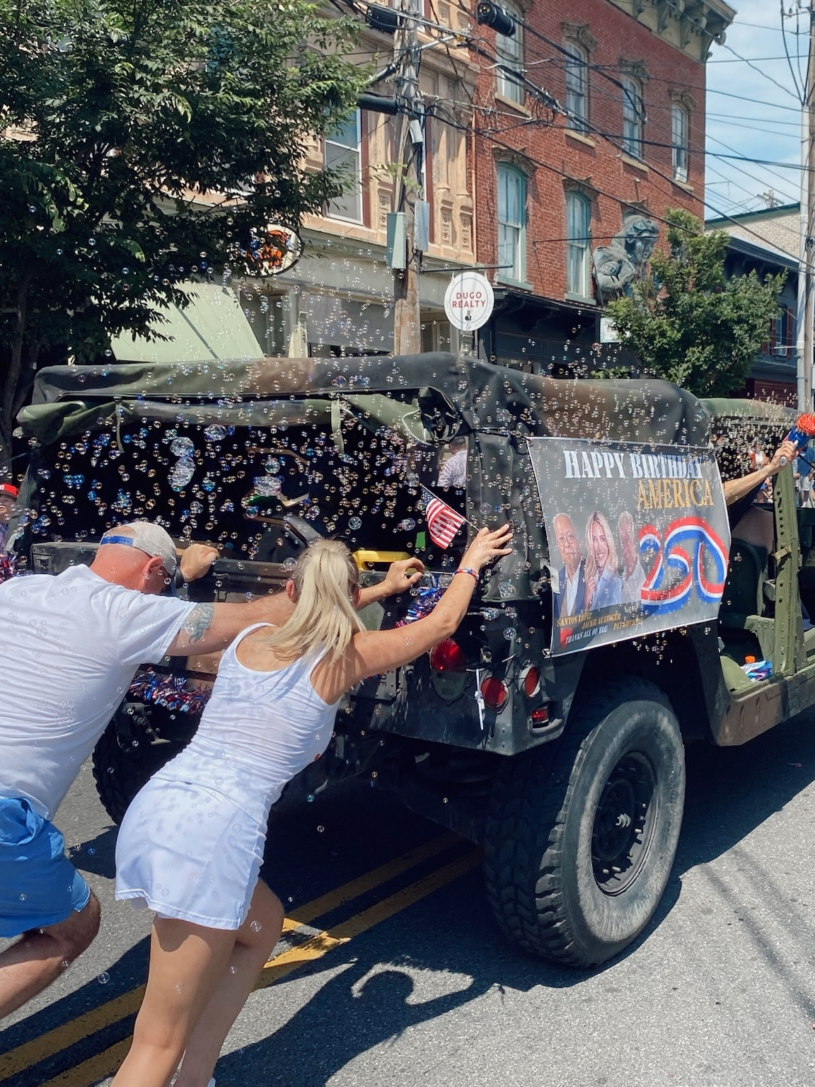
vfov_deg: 67.3
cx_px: 408
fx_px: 816
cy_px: 544
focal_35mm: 26
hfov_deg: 53.1
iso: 32
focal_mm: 4.25
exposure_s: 1/2028
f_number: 1.8
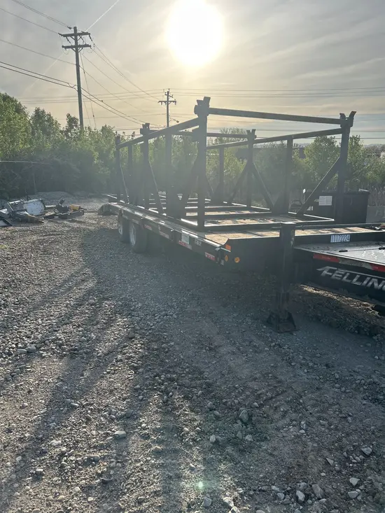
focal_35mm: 26
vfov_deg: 67.3
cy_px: 256
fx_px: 385
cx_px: 192
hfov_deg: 53.1
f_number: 1.5
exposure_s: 1/4444
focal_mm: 5.7
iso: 50
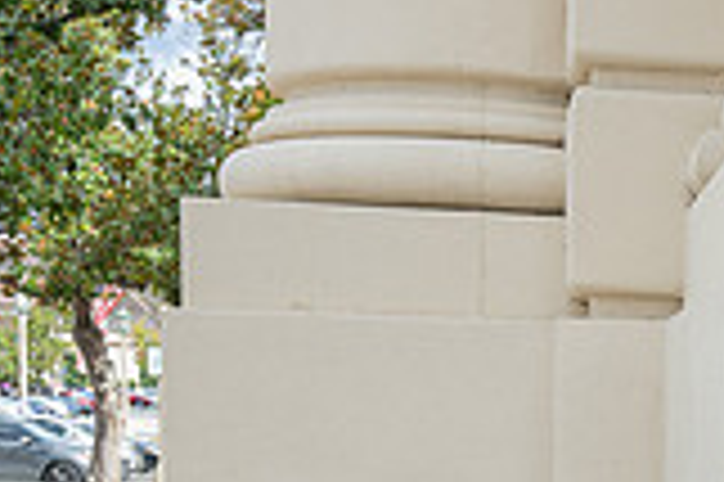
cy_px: 646
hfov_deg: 15.7
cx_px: 1111
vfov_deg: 11.2
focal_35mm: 119
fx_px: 2391
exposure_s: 1/160
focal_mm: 33
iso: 200
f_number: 8
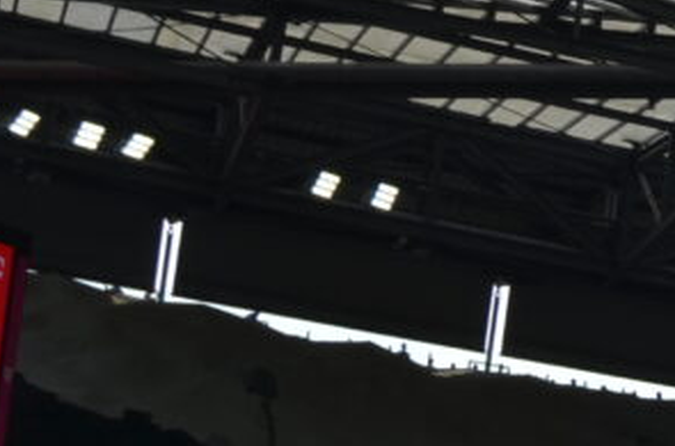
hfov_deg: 9.7
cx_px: 1798
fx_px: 3347
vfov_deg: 7.4
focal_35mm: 179
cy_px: 766
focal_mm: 22
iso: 100
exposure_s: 1/320
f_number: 9
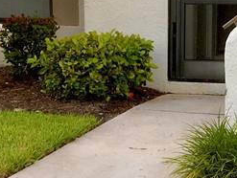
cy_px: 170
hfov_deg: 16.4
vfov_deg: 12.3
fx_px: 823
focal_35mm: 120
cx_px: 156
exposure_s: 1/487
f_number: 2.2
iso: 25
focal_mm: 4.15
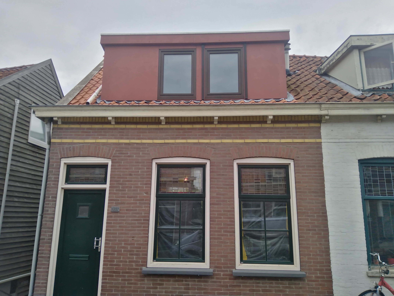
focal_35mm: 26
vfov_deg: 53.1
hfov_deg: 67.3
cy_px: 148
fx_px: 296
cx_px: 197
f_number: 1.8
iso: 100
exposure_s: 1/395
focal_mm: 3.59
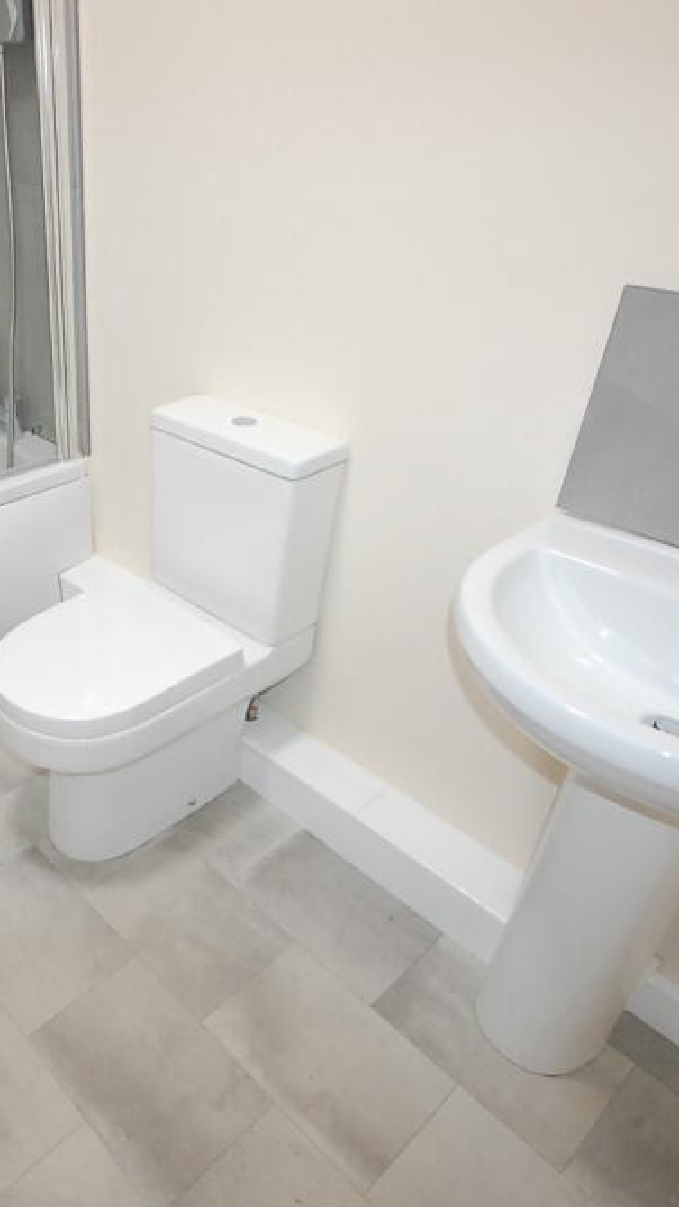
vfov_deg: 76.3
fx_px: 768
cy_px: 612
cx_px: 90
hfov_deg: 44.2
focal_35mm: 24
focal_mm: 10
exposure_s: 1/25
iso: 1600
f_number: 5.6
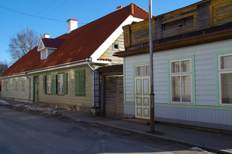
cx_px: 116
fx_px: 232
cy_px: 77
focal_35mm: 36
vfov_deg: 36.7
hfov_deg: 53.2
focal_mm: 24
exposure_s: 1/125
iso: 160
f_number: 11
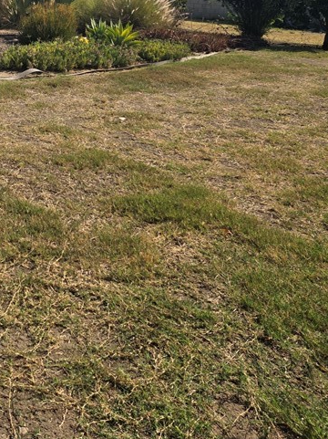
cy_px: 41
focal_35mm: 49
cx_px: -16
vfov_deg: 36.4
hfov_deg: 27.5
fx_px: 620
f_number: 1.7
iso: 80
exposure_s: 1/6574
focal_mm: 6.3
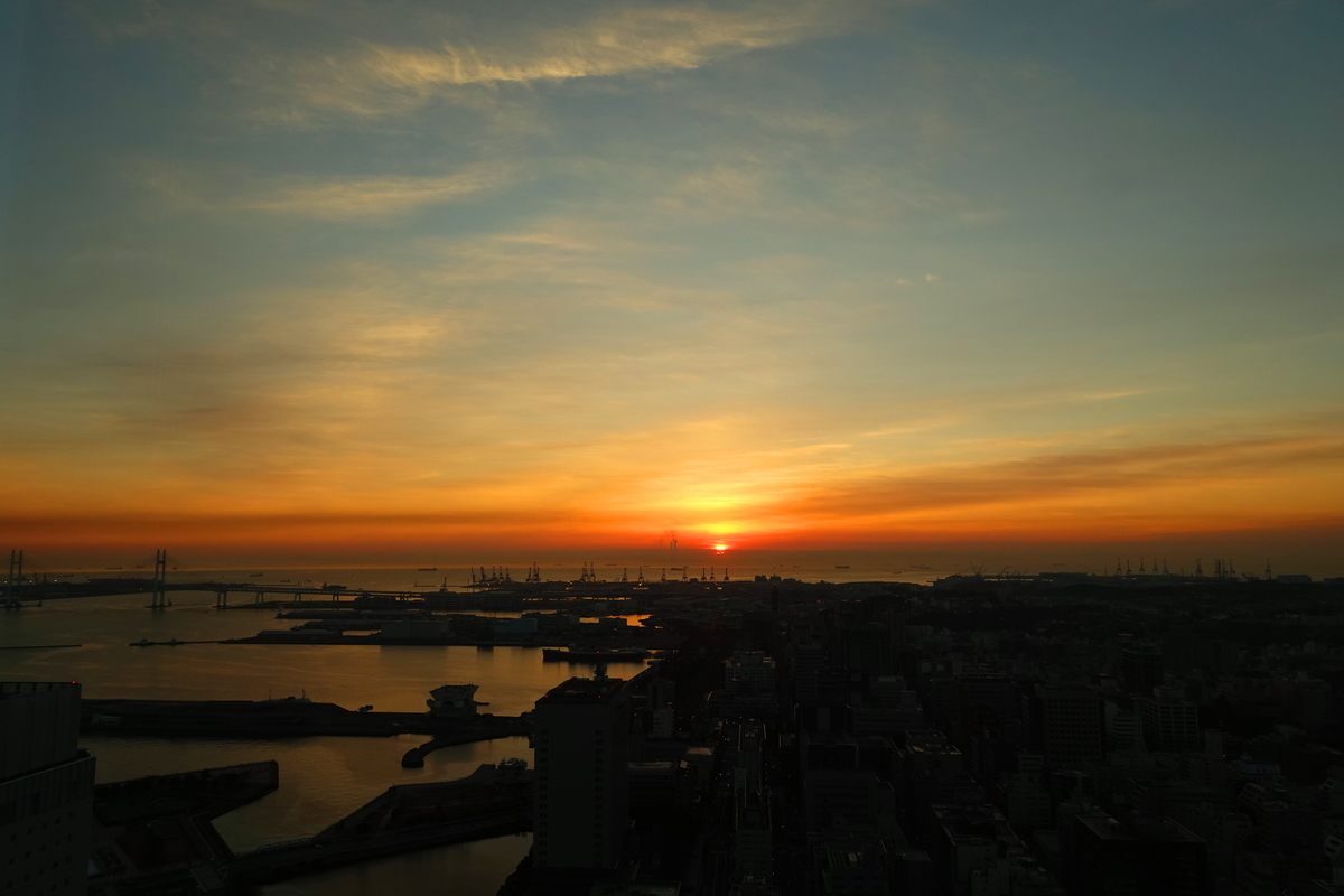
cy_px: 448
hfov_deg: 73.7
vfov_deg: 53.1
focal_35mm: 24
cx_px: 672
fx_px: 896
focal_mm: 8.8
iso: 125
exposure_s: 1/250
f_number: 4
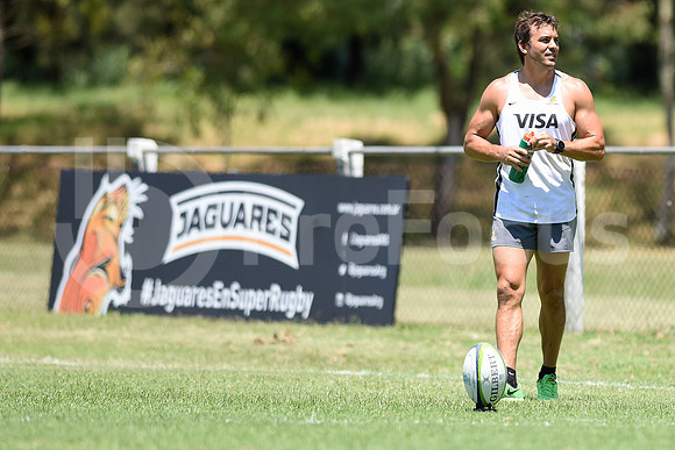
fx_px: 5626
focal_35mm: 300
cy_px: 225
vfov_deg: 4.6
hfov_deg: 6.9
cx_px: 338
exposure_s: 1/2000
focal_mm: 300
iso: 200
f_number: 2.8
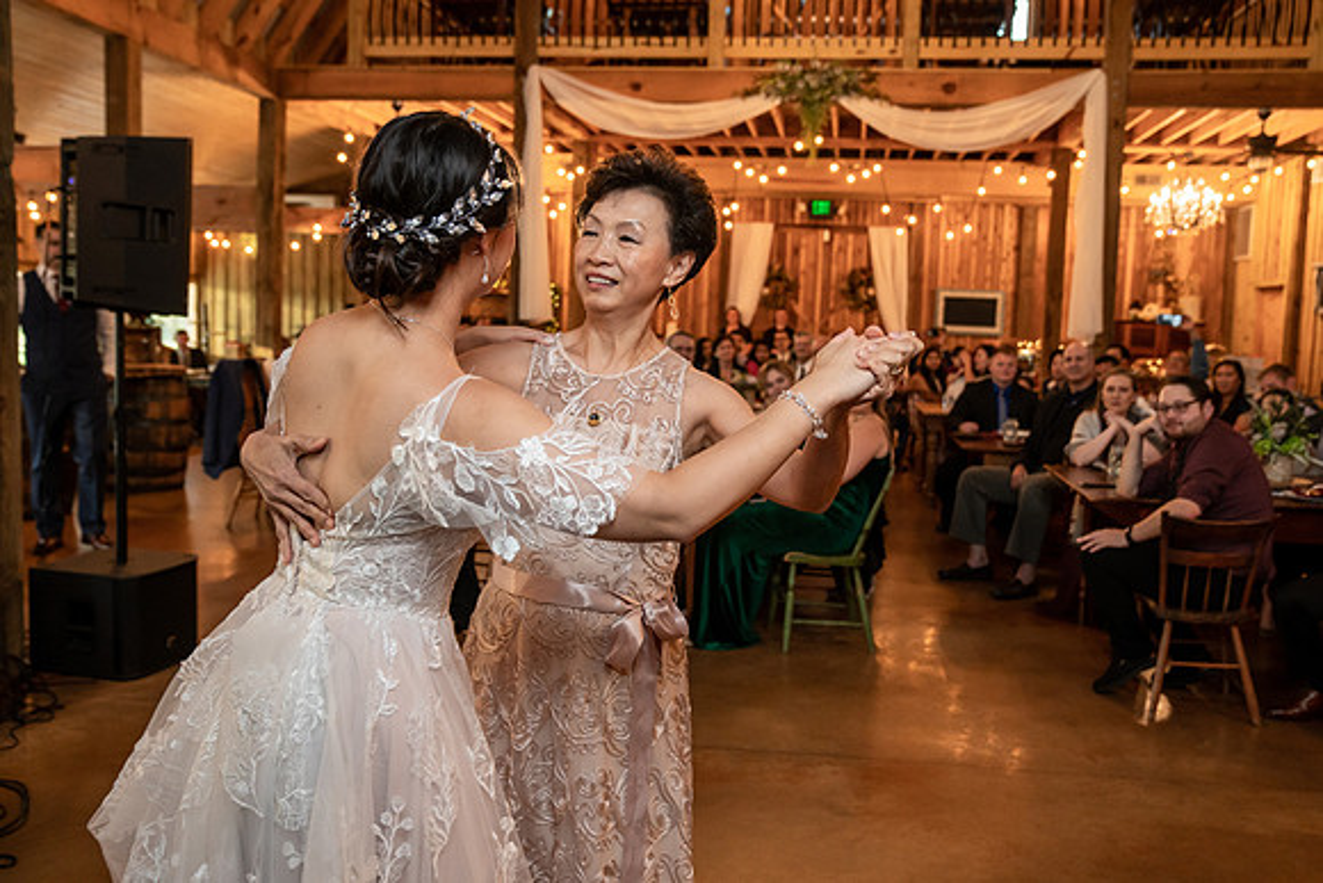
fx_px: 1146
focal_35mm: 31
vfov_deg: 42.1
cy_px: 429
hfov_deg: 60.0
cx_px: 685
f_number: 4
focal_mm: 30
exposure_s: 1/100
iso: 2000
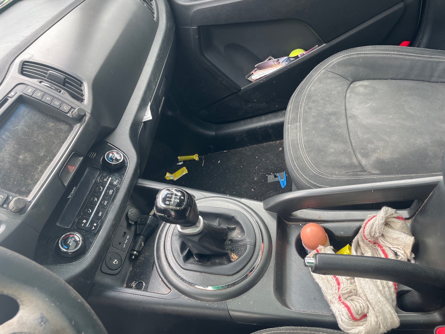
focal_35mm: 26
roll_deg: +31.6
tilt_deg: -40.4
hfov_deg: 67.3
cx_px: 222
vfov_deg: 53.1
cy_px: 167
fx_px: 334
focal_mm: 4.2
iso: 50
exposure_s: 1/121
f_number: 1.6
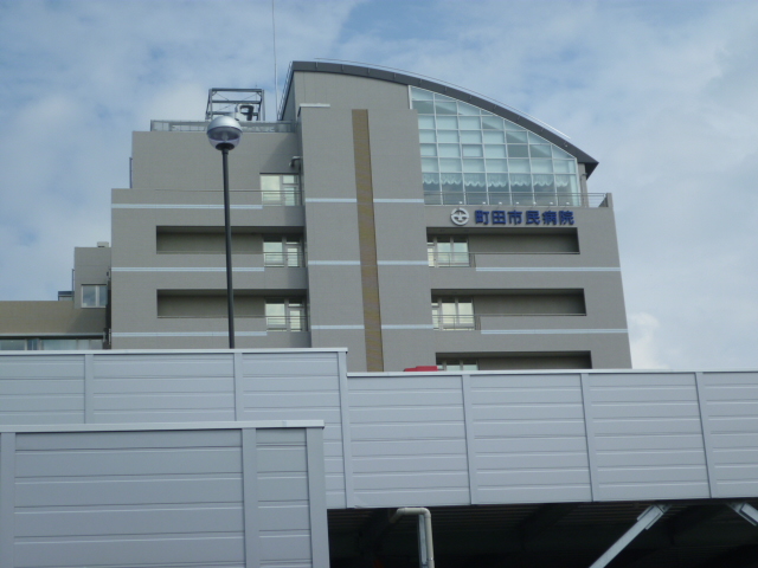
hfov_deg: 25.3
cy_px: 284
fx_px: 1686
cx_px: 379
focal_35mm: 77
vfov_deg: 19.1
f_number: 4.7
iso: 80
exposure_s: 1/640
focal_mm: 13.7
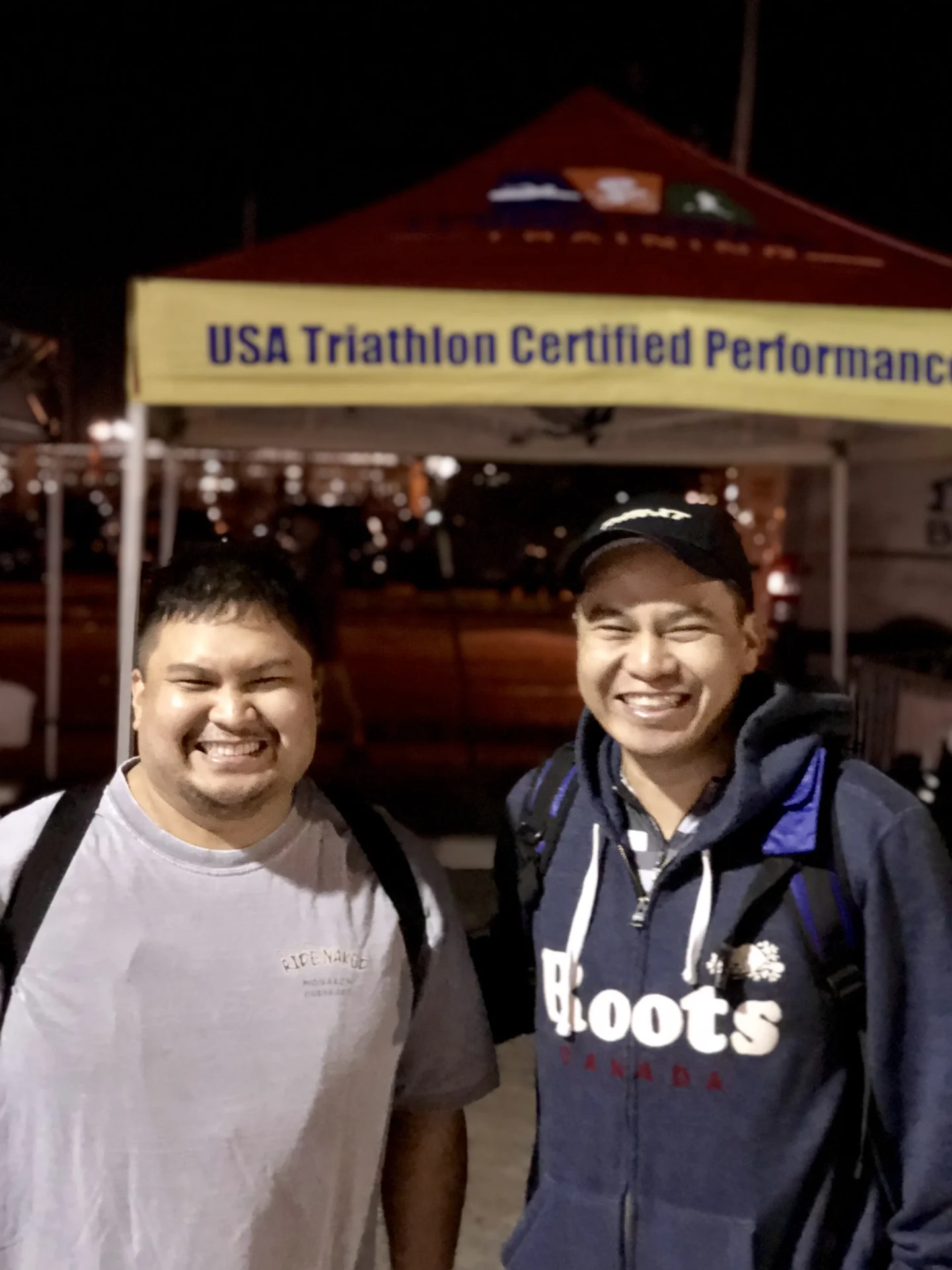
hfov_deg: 28.0
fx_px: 1907
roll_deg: -0.9
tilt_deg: -3.4
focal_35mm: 52
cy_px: 635
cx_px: 476
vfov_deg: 36.8
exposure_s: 1/8
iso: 200
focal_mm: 6
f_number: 2.4
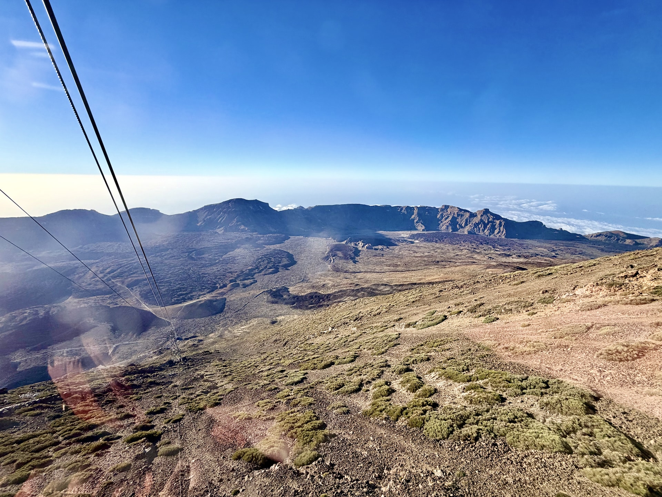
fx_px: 268
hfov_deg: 102.1
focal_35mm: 14
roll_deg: -0.4
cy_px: 248
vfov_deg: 85.7
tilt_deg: -15.3
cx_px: 331
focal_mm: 2.22
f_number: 2.2
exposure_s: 1/658
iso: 40
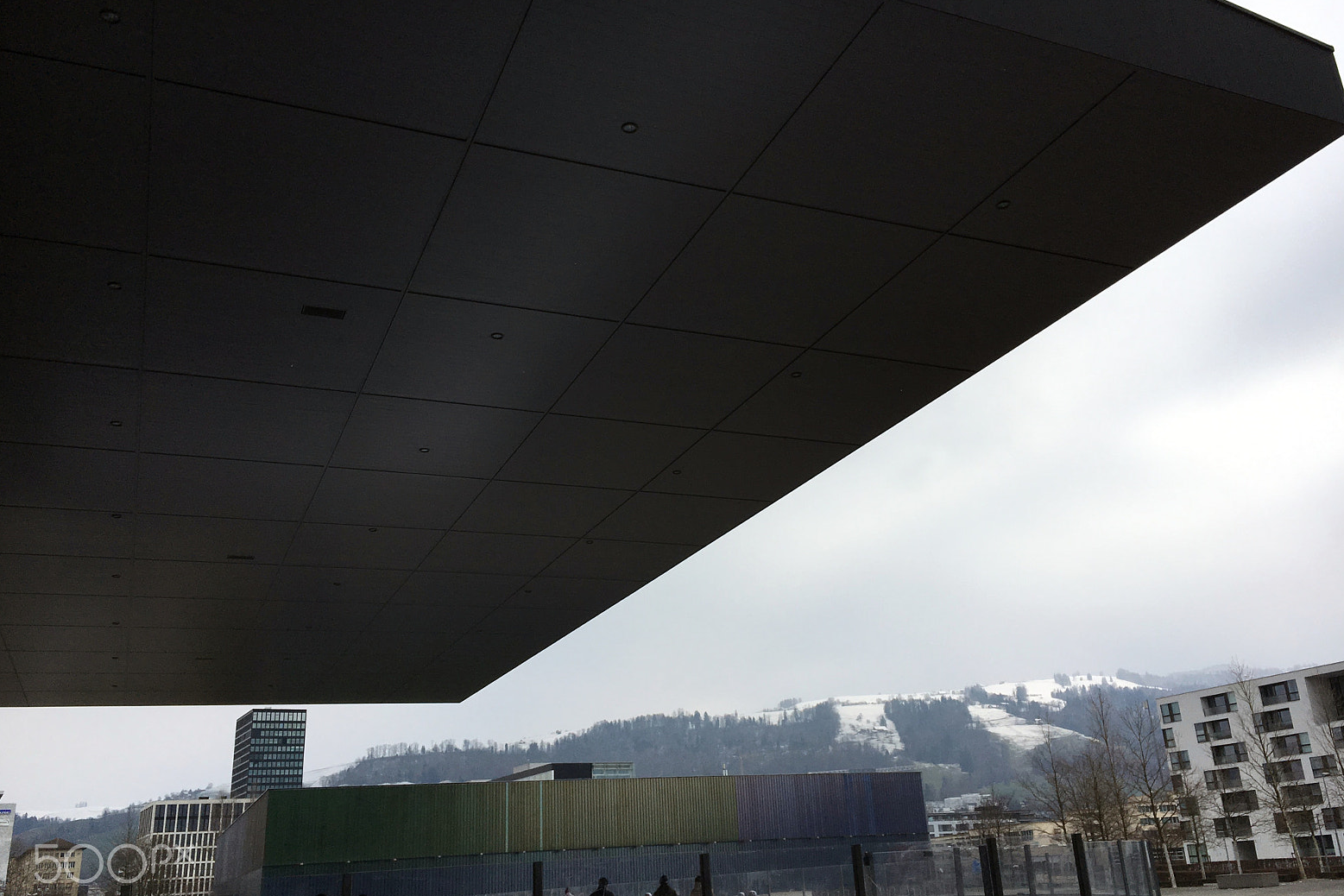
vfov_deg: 42.3
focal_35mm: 31
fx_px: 1157
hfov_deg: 60.3
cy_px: 459
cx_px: 671
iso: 25
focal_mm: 4.15
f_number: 2.2
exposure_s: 1/1131
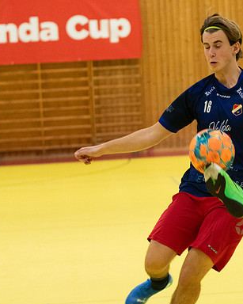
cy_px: 152
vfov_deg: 12.9
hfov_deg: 10.3
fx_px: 1340
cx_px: 206
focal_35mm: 149
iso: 4500
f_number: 3.2
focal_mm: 70
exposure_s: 1/640
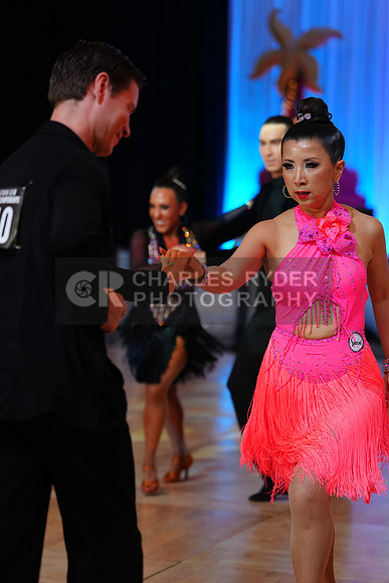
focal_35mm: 100
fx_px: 1620
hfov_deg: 13.7
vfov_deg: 20.4
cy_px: 292
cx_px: 194
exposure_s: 1/400
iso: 800
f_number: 2.8
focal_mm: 100
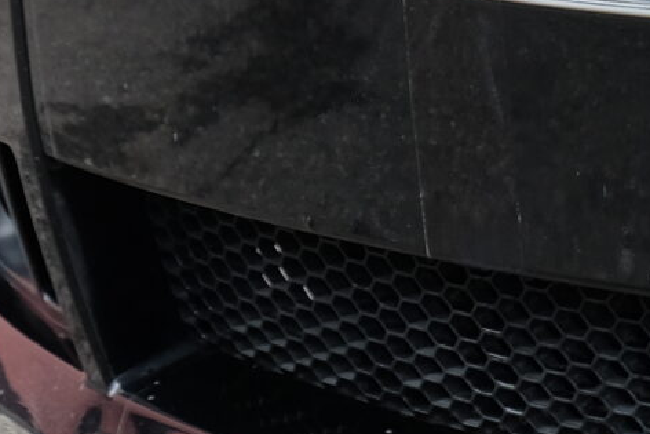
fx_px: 4407
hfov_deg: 8.0
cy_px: 54
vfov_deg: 5.6
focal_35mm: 244
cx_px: 1417
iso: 400
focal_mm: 30.2
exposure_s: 1/170
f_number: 5.6
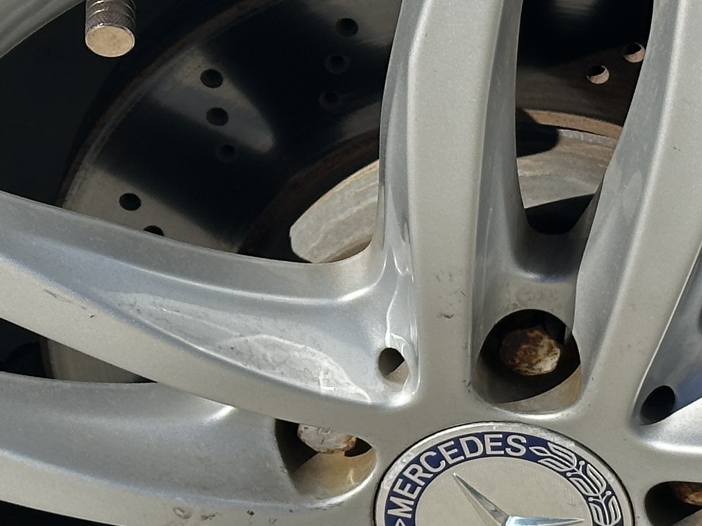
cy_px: 365
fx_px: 3142
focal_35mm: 155
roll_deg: -1.3
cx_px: 585
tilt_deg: -37.0
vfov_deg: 9.6
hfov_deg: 12.7
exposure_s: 1/4785
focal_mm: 6.86
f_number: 1.78
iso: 64
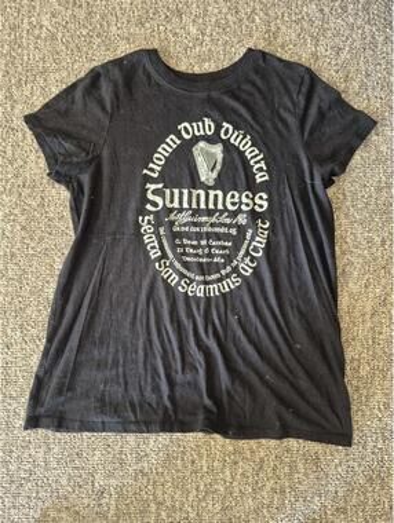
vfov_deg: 73.9
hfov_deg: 59.0
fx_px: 348
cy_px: 262
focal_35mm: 23
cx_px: 197
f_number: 1.8
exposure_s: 1/120
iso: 500
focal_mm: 5.4
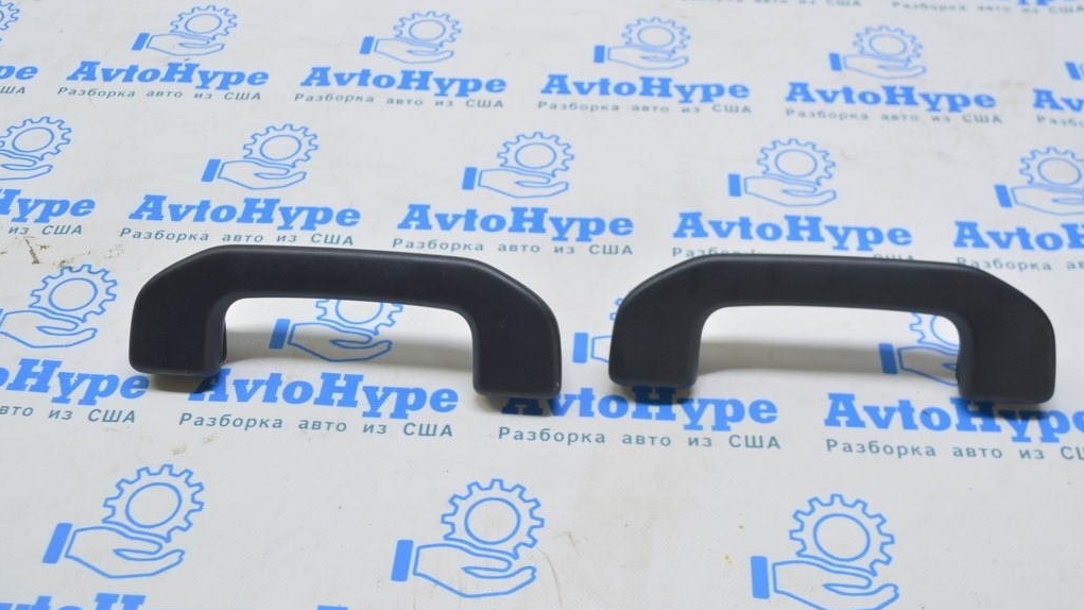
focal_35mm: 43
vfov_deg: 28.0
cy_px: 285
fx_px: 1222
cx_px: 541
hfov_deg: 47.8
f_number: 5.6
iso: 400
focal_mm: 27
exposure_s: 1/20
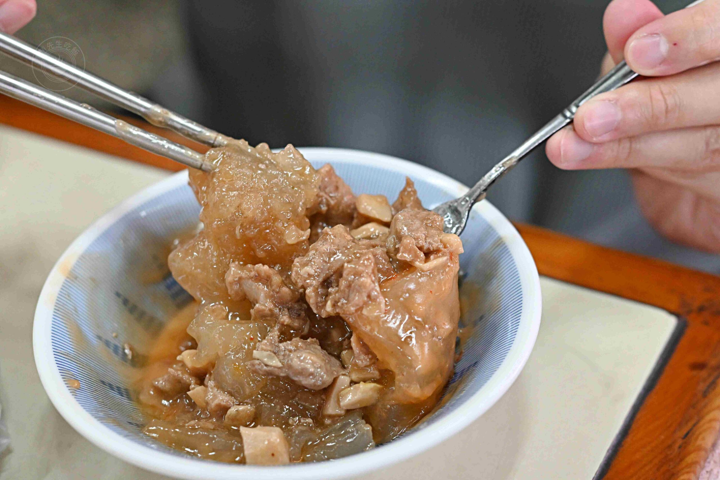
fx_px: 1500
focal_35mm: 75
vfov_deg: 18.2
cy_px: 240
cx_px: 360
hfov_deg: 27.0
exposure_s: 1/200
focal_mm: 50
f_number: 3.2
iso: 2500
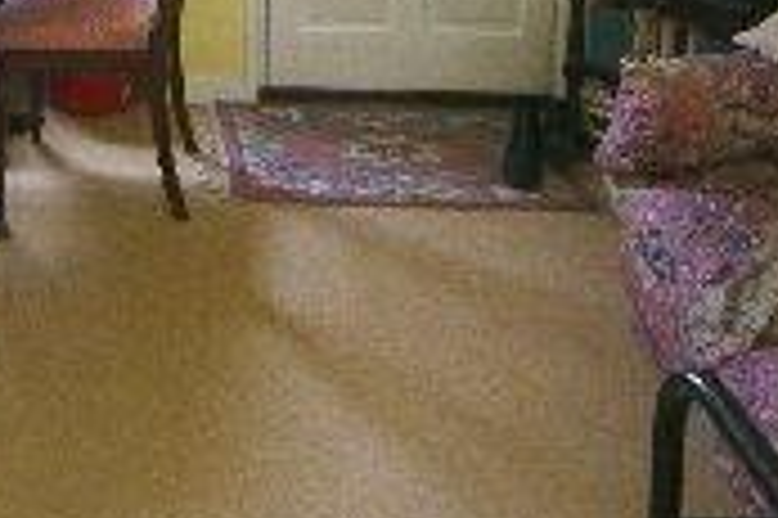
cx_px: 207
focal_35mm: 52
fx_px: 1123
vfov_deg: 21.3
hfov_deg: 37.4
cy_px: -284
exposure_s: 1/8
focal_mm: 10
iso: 400
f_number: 4
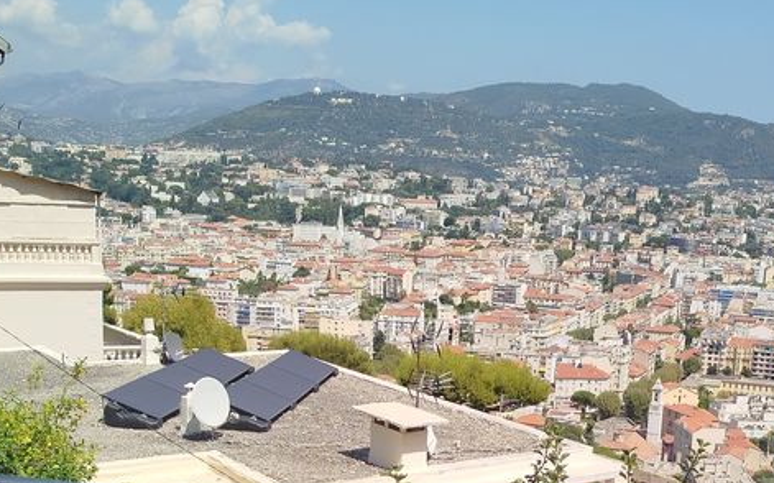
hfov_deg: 37.4
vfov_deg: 23.3
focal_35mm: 54
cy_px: 432
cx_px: 458
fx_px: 1139
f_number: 1.7
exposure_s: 1/1233
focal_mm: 5.31
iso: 50
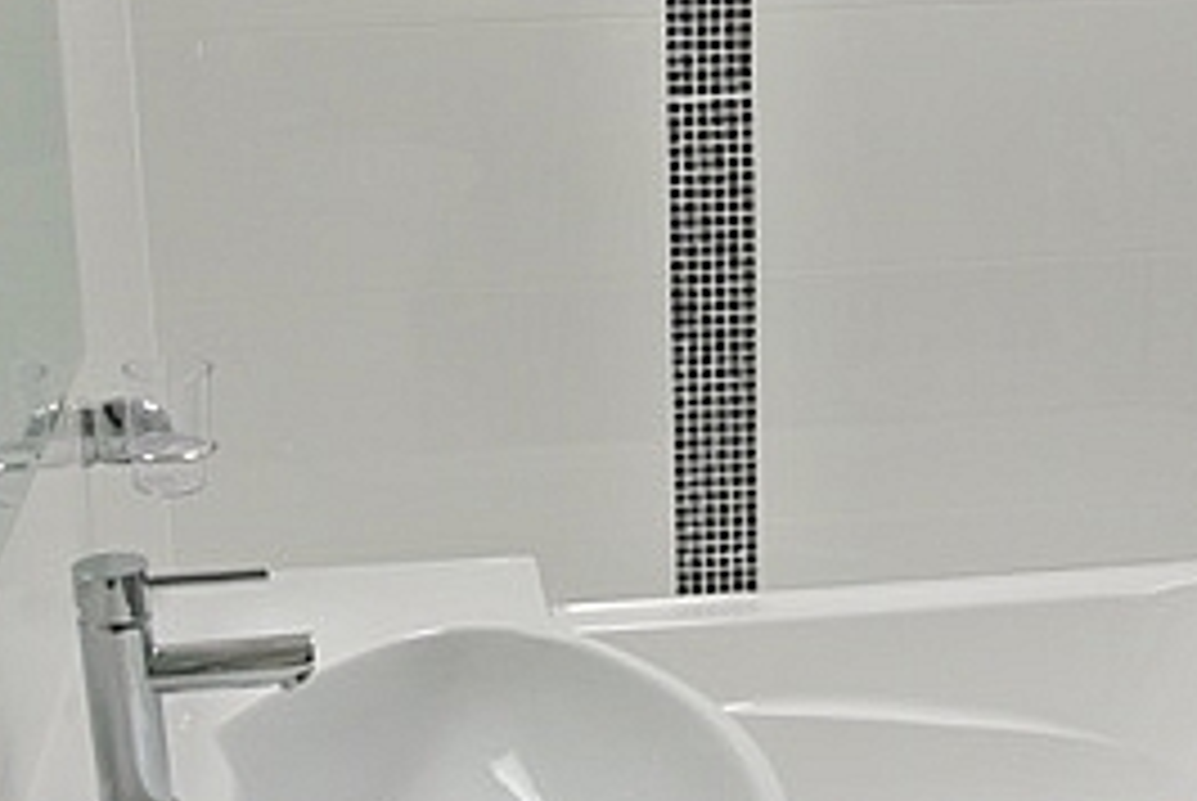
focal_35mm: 65
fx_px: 2164
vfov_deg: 21.0
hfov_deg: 30.9
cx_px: 580
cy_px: 392
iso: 100
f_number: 3.5
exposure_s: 1/80
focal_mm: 10
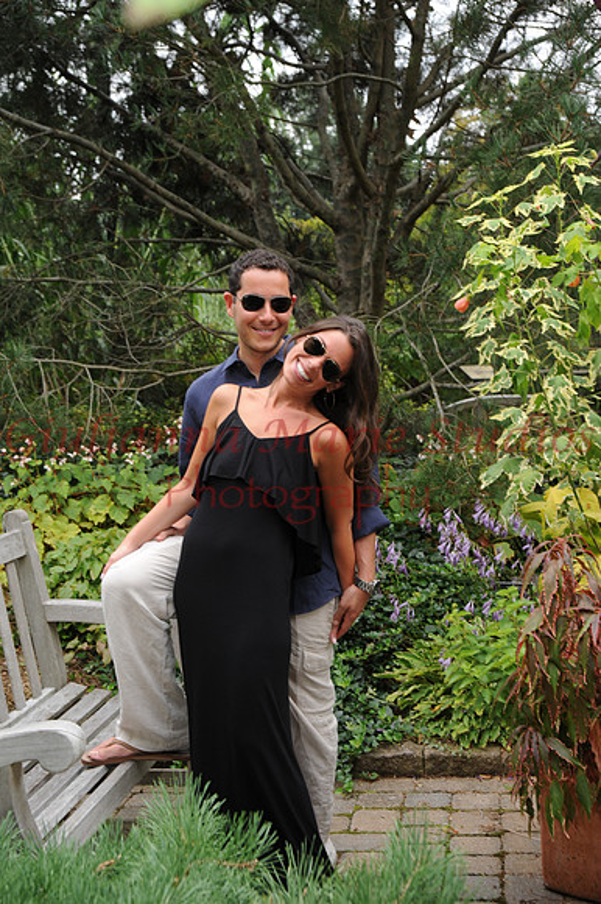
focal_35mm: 55
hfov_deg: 24.6
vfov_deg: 36.3
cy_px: 452
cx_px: 300
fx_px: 1379
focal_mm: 55
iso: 500
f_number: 9
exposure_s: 1/80
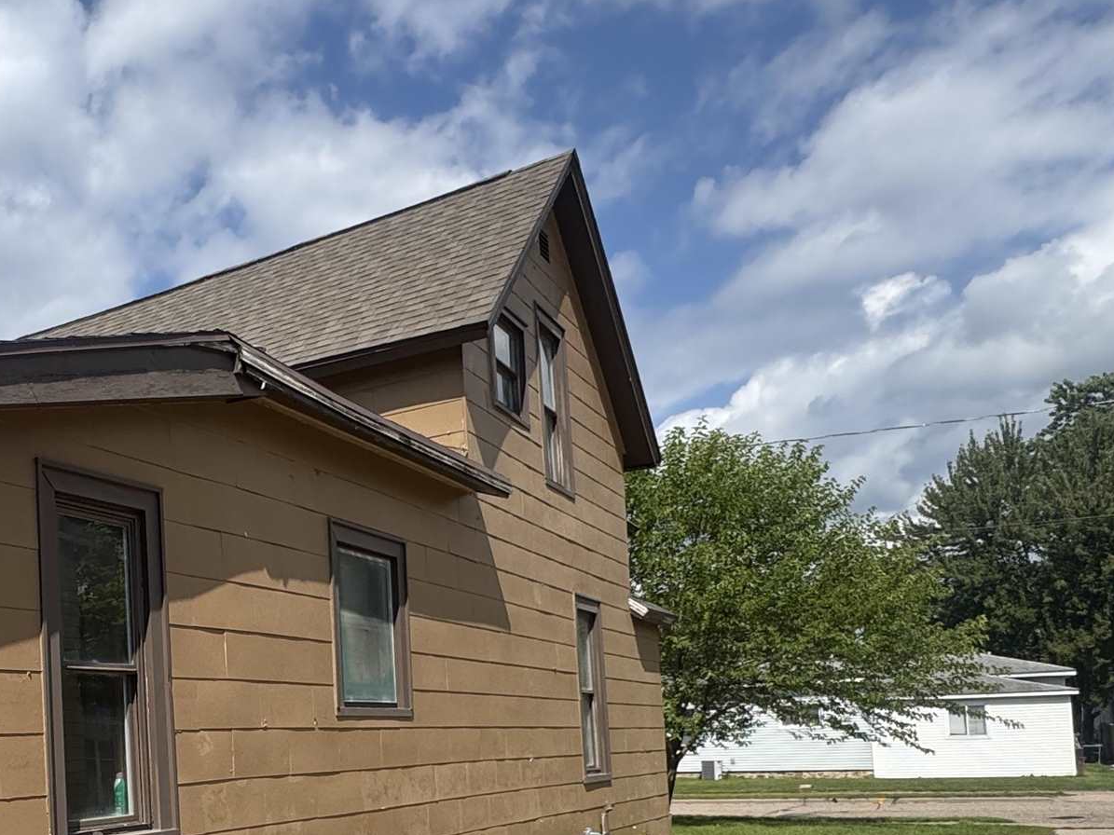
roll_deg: +2.2
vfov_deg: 38.0
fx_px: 1158
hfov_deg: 47.2
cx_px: 154
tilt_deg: +3.3
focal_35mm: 36
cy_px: 682
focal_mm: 2.22
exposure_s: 1/1672
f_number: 2.2
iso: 50
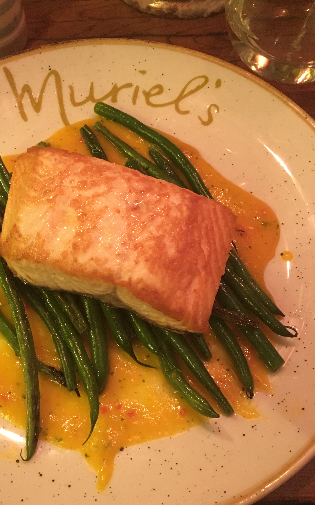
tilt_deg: -65.2
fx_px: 481
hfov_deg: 36.0
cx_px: 108
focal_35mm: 35
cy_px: 237
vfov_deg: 55.3
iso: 400
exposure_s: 1/17
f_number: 2.2
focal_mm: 4.15
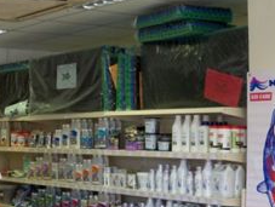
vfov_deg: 18.4
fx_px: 629
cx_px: 111
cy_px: 181
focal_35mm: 79
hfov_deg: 24.6
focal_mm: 6.2
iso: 80
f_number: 3.5
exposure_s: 1/40
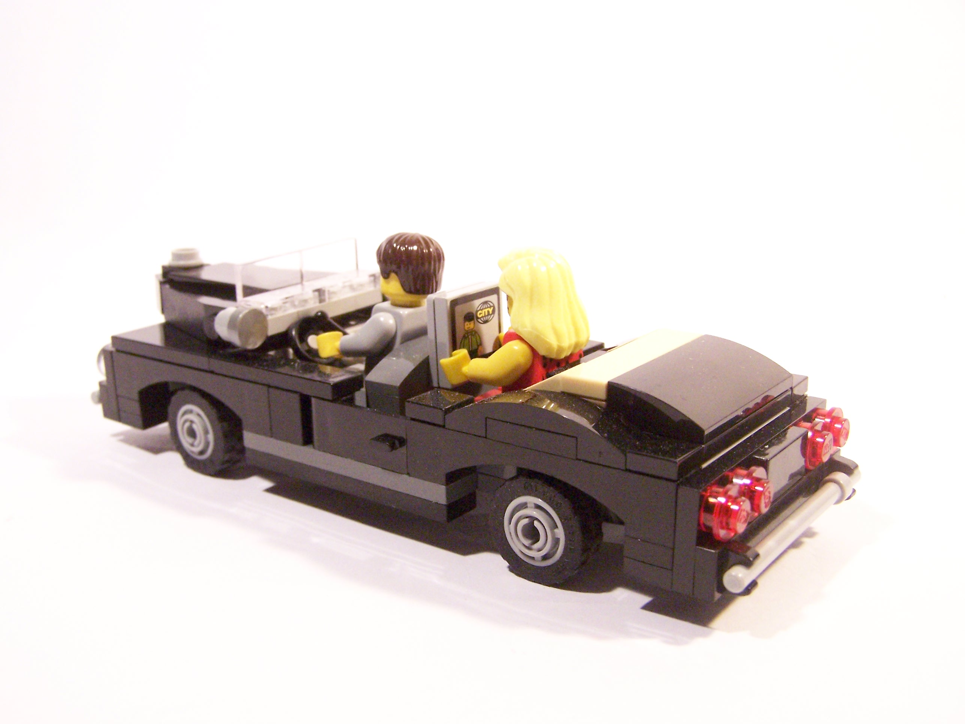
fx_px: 1059
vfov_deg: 37.7
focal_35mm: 38
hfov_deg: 49.0
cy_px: 362
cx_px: 482
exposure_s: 1/30
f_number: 3.6
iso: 400
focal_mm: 6.3
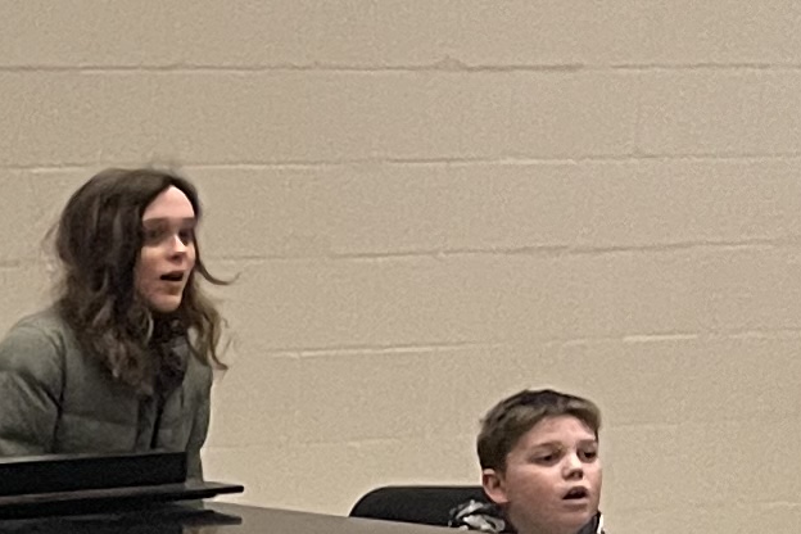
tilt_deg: -9.0
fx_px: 3738
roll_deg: -0.2
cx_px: -1214
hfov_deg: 10.3
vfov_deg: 8.0
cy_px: 750
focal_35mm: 168
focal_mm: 5.1
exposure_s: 1/60
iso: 320
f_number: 1.6
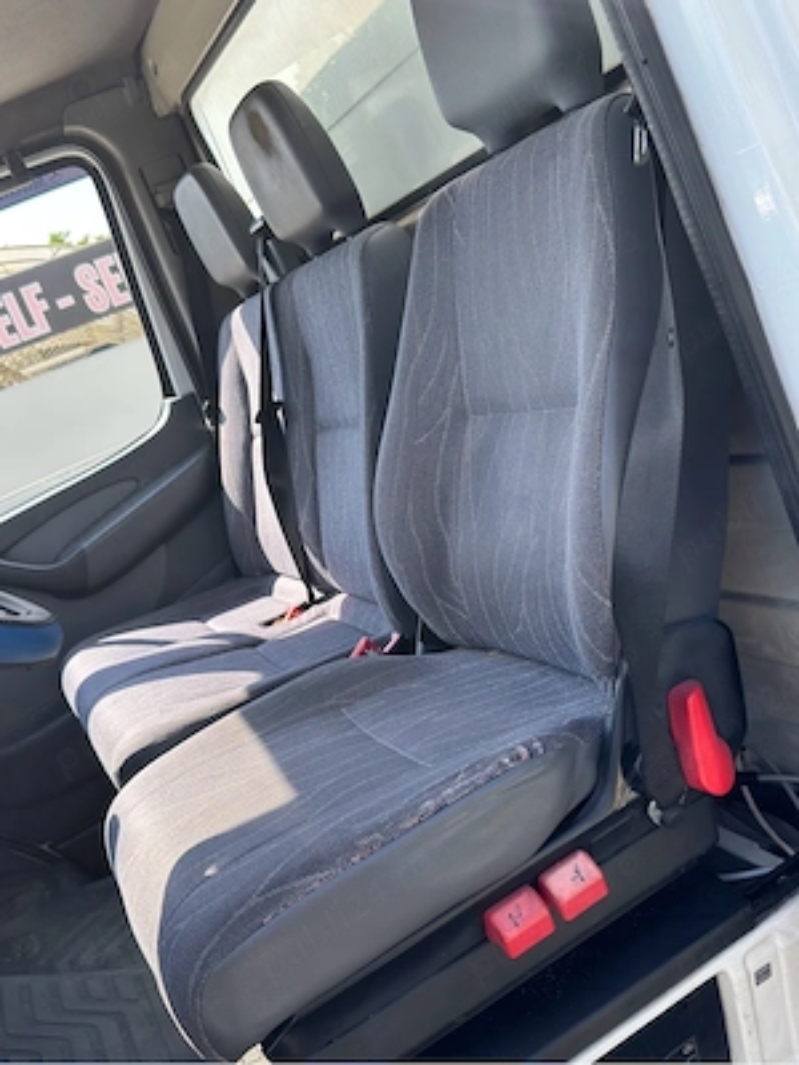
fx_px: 1139
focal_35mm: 37
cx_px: 400
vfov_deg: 50.1
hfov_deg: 38.7
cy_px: 532
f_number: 1.78
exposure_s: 1/1175
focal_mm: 6.76
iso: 100
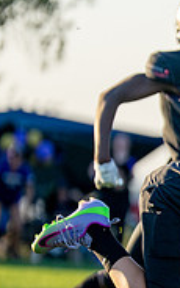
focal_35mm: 544
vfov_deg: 3.9
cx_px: 476
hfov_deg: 2.4
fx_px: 4270
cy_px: 246
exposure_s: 1/2000
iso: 320
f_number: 2.8
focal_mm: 147
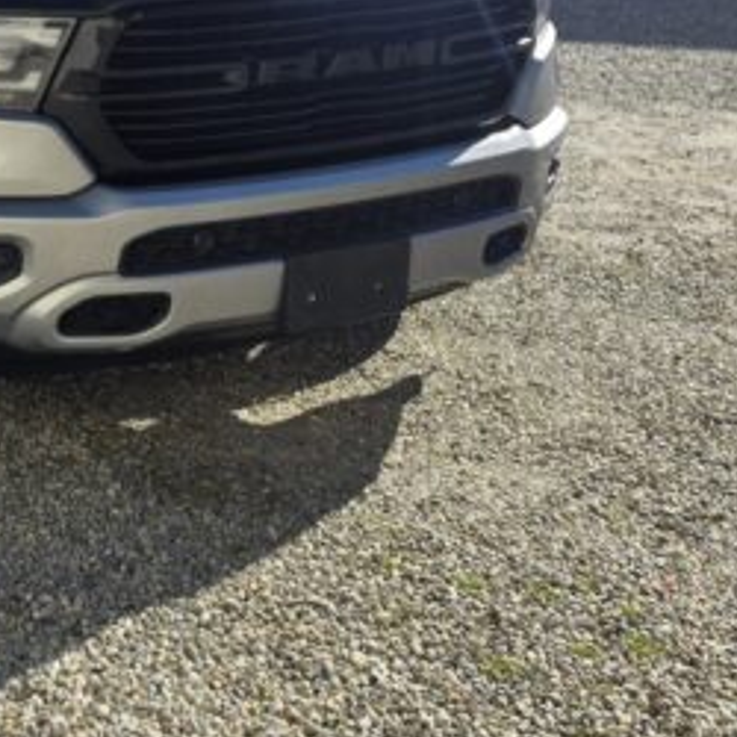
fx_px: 1566
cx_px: -230
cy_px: 77
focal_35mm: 65
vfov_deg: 25.7
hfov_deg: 23.3
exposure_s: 1/4539
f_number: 1.7
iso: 80
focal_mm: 6.25
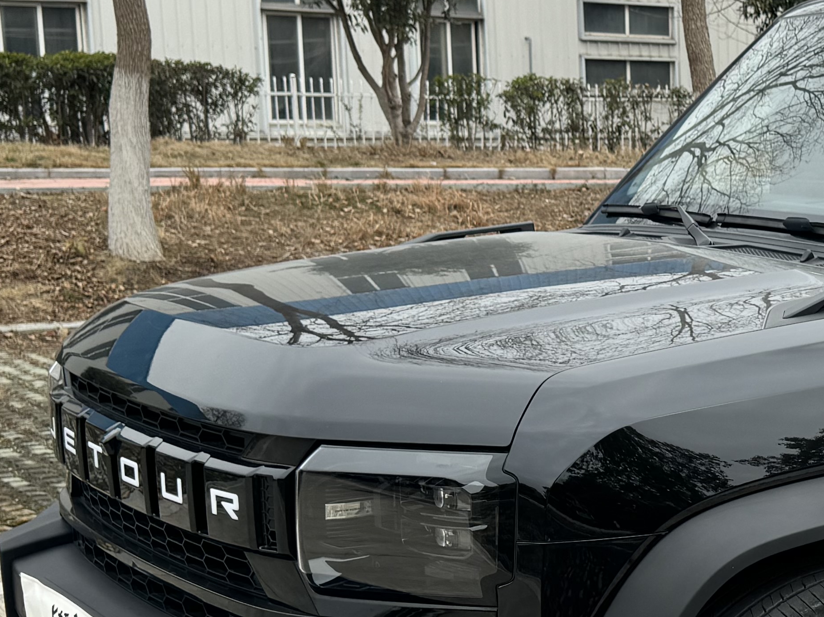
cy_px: 448
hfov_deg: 24.6
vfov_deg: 19.8
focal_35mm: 74
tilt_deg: -10.8
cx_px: 904
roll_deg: +0.1
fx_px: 1761
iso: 80
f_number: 1.78
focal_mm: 6.76
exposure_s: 1/1721
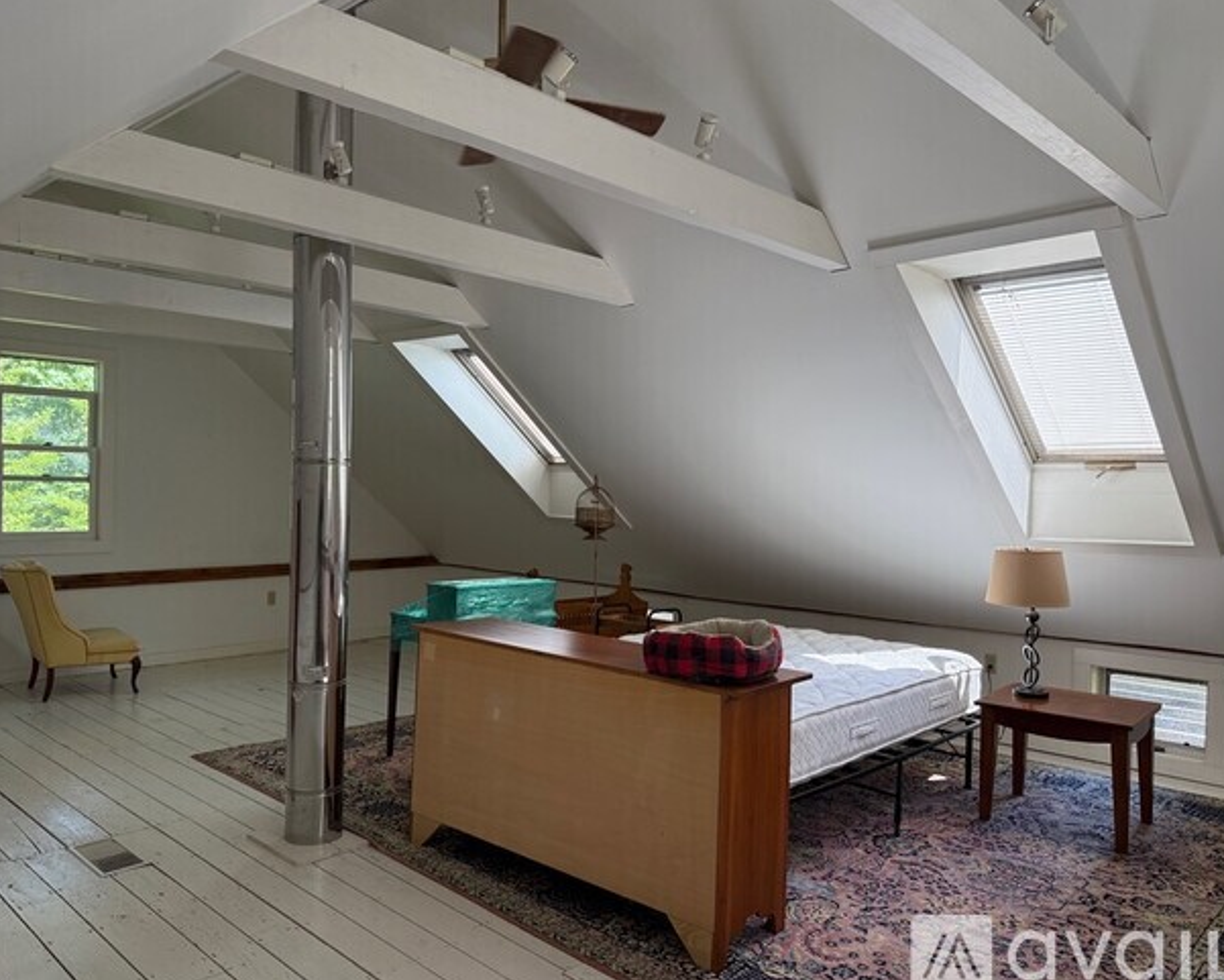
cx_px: 561
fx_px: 942
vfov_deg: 54.9
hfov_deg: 65.9
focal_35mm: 26
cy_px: 487
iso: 160
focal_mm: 6.76
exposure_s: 1/243
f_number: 1.78
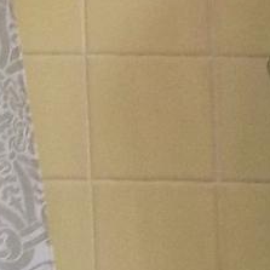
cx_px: 371
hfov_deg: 6.7
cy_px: -497
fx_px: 2294
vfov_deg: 6.3
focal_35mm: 260
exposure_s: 1/40
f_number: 2.9
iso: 80
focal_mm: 5.7
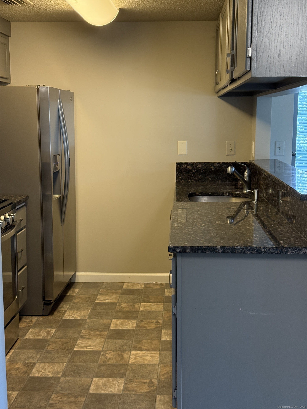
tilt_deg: -6.5
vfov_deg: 39.7
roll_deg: +0.9
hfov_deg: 30.3
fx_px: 568
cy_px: 204
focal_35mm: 48
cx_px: 154
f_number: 1.78
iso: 200
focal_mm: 6.76
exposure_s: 1/63
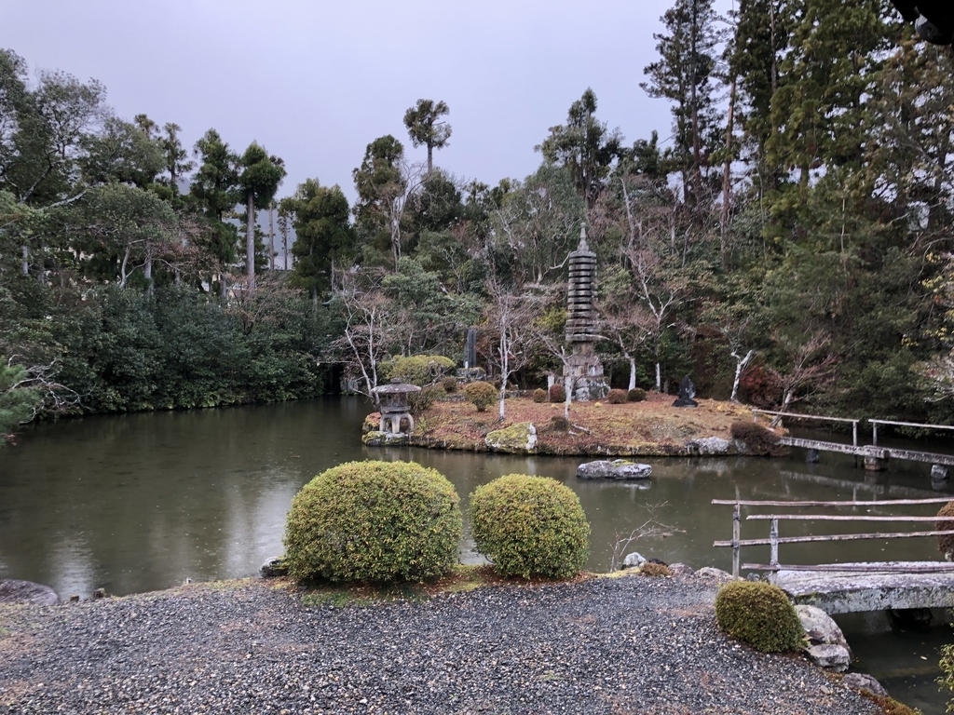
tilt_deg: -0.9
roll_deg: +1.0
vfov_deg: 49.7
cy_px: 358
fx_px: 772
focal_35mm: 28
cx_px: 477
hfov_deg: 63.4
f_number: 1.8
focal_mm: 3.99
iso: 64
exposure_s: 1/120
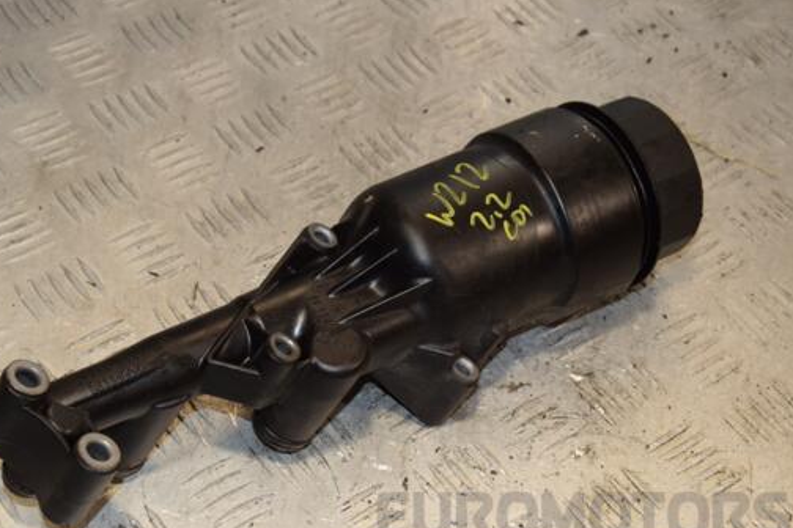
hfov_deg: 27.0
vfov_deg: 18.2
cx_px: 348
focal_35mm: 75
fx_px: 1652
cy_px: 306
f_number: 7.1
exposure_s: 1/200
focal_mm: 42
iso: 800
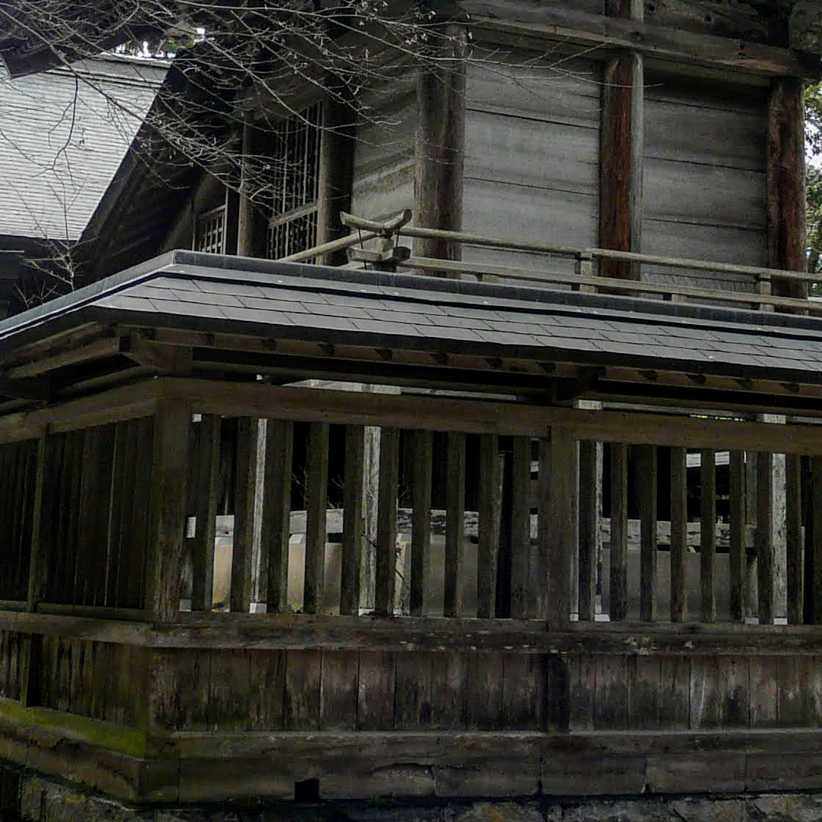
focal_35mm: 72
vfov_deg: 23.3
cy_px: 61
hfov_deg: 24.0
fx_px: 1934
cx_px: 423
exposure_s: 1/100
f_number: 2.8
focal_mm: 4.6
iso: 100
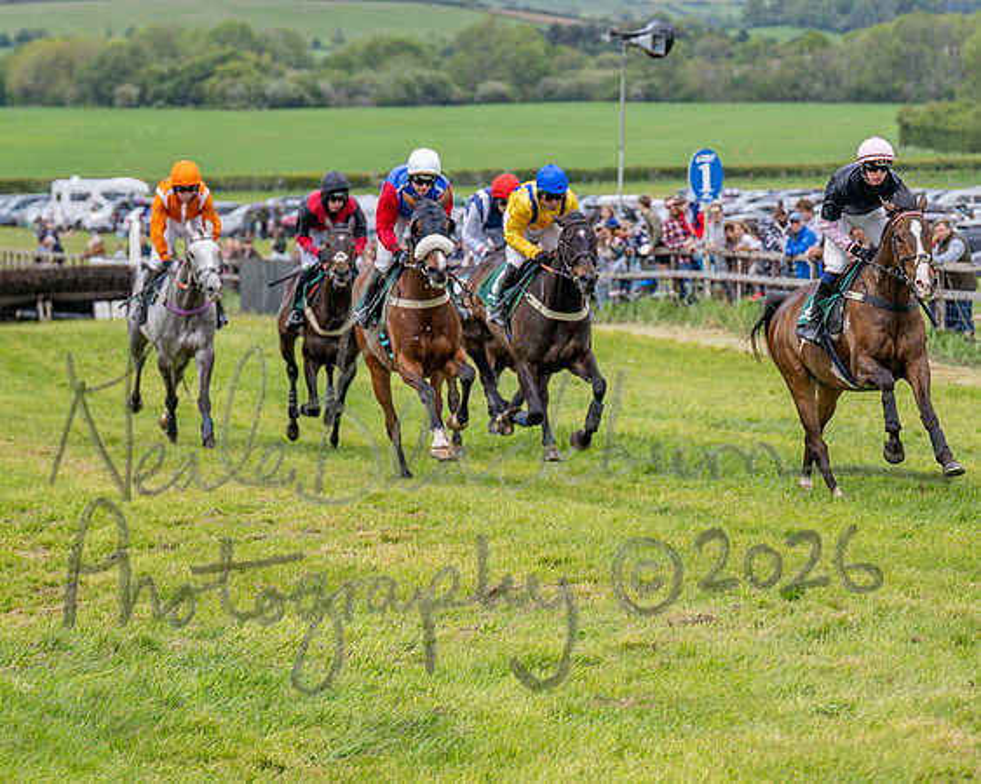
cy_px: 381
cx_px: 595
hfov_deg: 11.4
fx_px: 4900
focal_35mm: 169
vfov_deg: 9.1
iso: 200
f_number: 2.8
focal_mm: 73
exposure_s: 1/1600
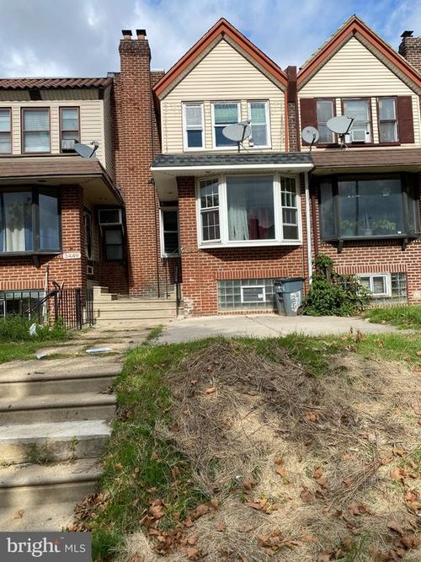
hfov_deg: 53.0
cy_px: 281
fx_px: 422
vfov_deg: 67.3
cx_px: 210
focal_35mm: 26
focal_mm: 4.25
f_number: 1.8
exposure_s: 1/2358
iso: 32
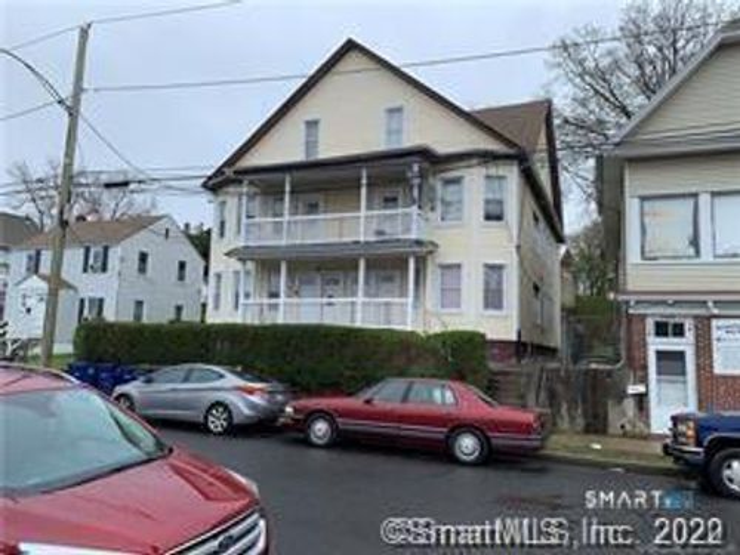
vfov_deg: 53.1
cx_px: 370
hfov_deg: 67.3
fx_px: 556
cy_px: 278
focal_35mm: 26
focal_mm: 4.25
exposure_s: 1/616
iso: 25
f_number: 1.8
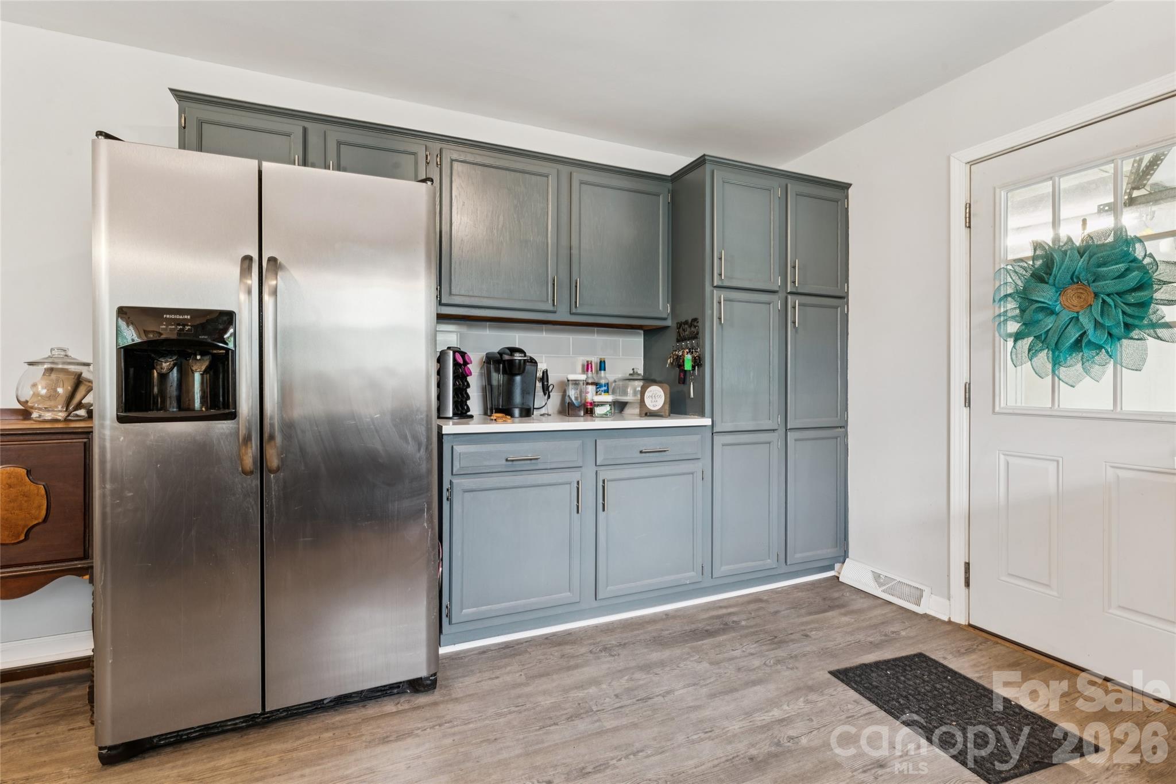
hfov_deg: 94.6
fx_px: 542
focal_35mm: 17
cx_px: 588
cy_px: 392
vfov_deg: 71.7
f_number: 13
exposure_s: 4
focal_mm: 16.6
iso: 100
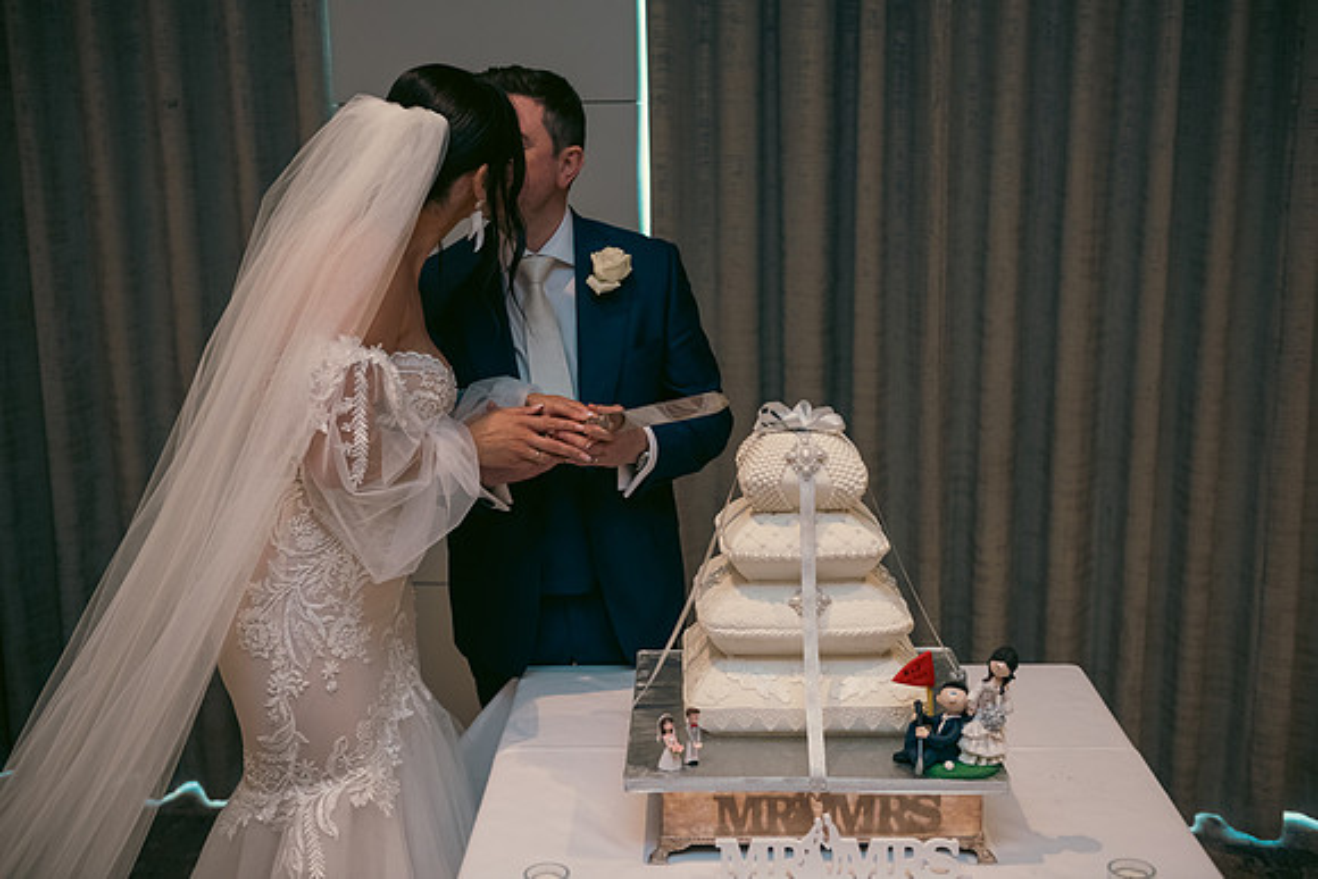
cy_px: 440
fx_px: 1611
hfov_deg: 44.5
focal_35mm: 44
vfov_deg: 30.5
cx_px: 659
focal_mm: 44
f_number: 3.5
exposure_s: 1/160
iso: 800
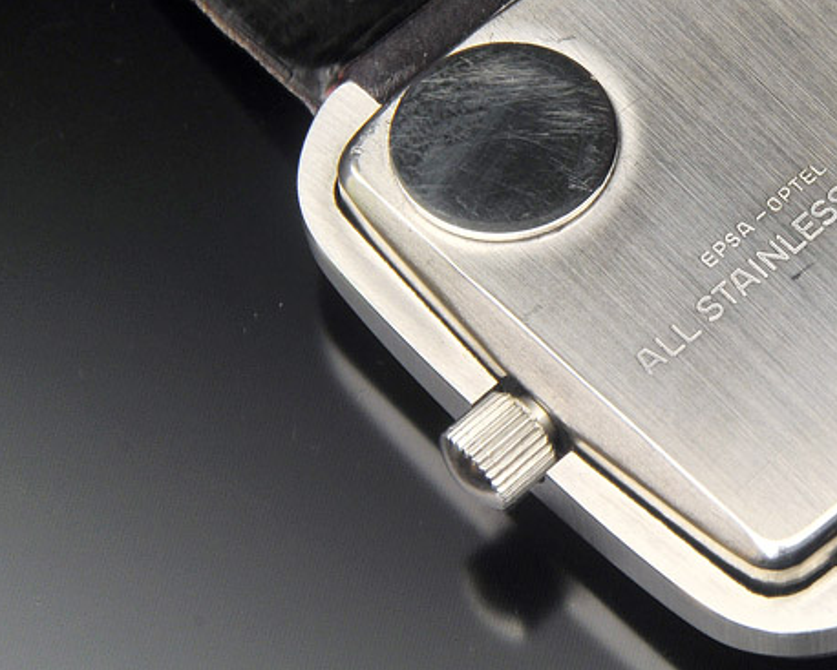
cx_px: 757
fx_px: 13708
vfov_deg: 2.8
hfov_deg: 3.5
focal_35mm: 553
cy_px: 268
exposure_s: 2
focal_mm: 200
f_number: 20
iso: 200
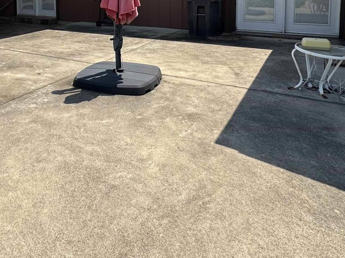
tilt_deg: -6.5
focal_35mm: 33
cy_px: 15
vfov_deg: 39.1
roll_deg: +0.1
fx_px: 329
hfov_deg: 53.1
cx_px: 90
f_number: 2.2
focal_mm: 2.22
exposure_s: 1/1567
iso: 50
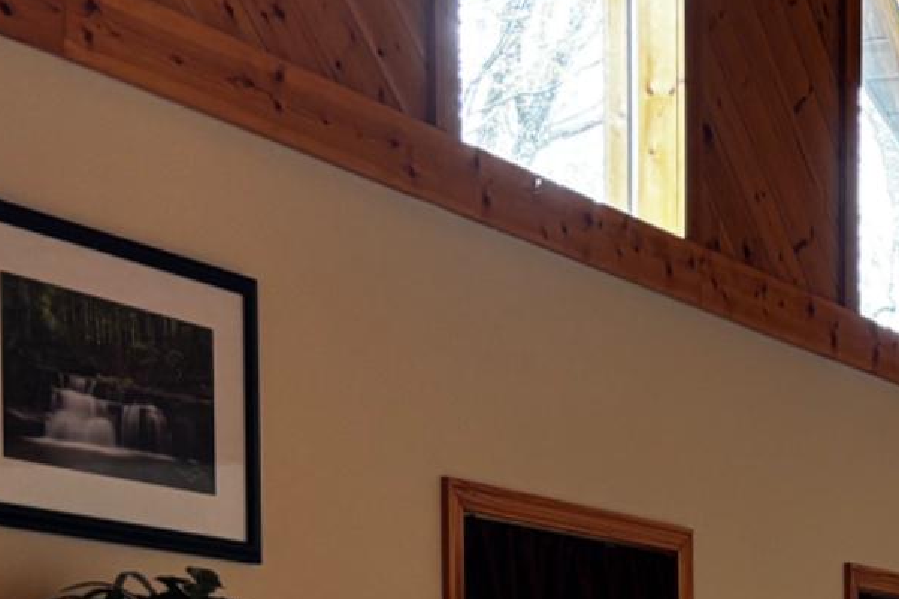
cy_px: 919
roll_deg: -0.9
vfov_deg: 13.9
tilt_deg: -4.0
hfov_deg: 19.4
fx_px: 2297
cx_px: 1343
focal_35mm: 92
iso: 125
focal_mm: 5.96
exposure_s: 1/60
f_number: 1.6
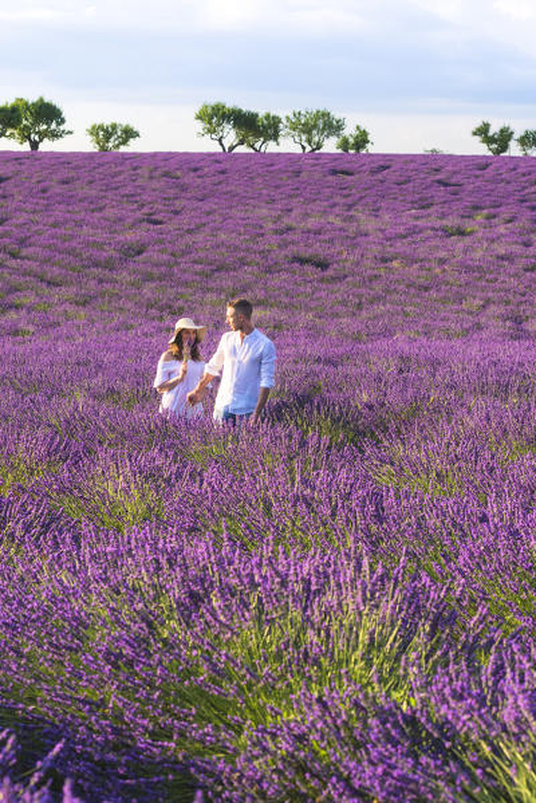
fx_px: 1784
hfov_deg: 17.1
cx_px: 268
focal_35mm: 80
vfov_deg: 25.4
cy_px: 402
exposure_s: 1/800
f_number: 9
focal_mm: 80
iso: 500
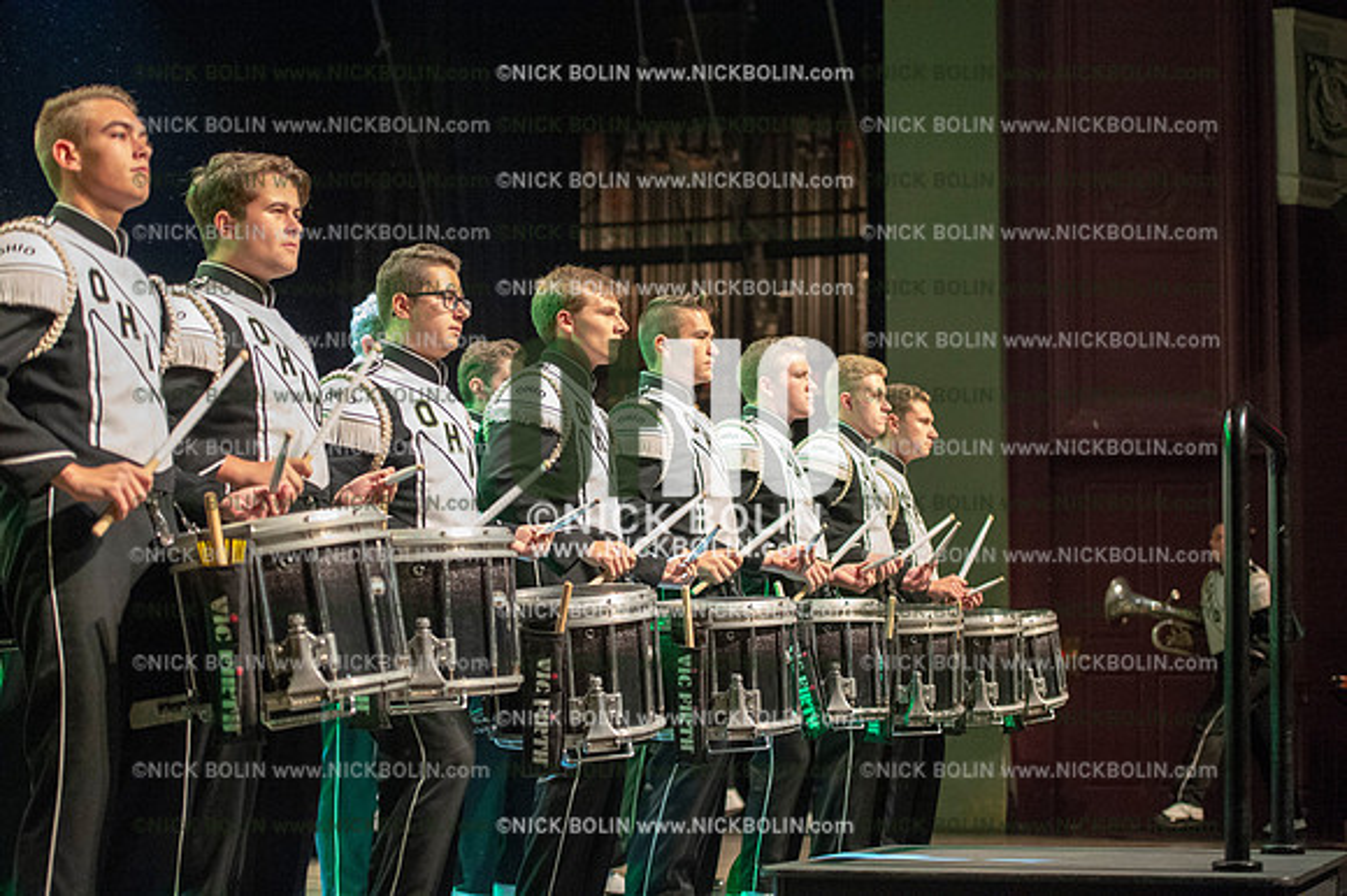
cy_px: 448
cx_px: 674
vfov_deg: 19.4
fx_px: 2618
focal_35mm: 70
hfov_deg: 28.9
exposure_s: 1/400
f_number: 2.8
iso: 8000
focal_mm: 70
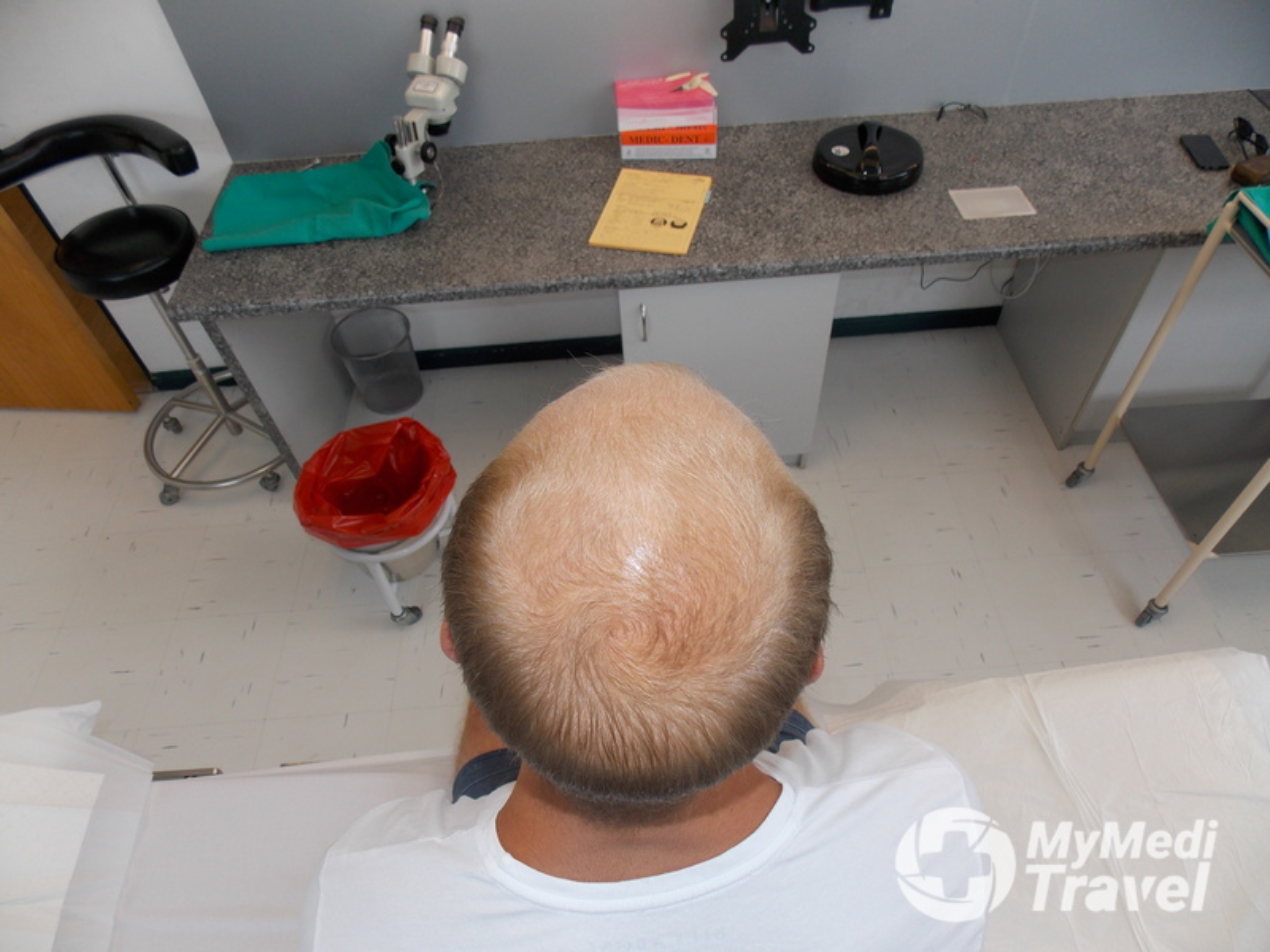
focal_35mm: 23
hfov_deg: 73.9
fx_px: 844
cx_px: 635
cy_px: 476
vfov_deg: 58.9
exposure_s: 1/60
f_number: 3.1
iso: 80
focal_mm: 4
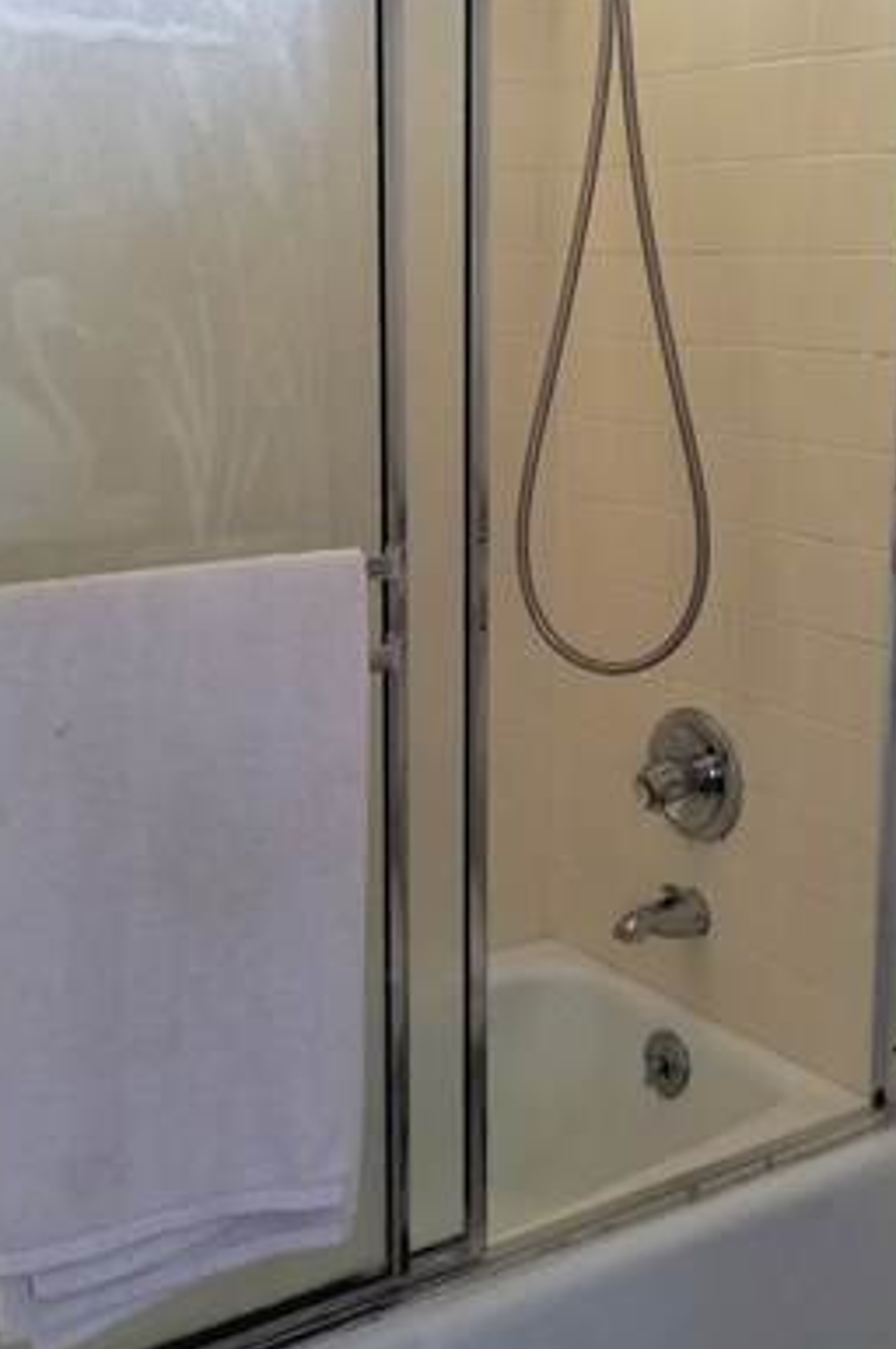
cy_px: 631
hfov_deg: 29.7
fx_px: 1683
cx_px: 357
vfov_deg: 43.6
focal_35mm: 45
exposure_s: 1/50
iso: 80
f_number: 1.7
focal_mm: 4.25
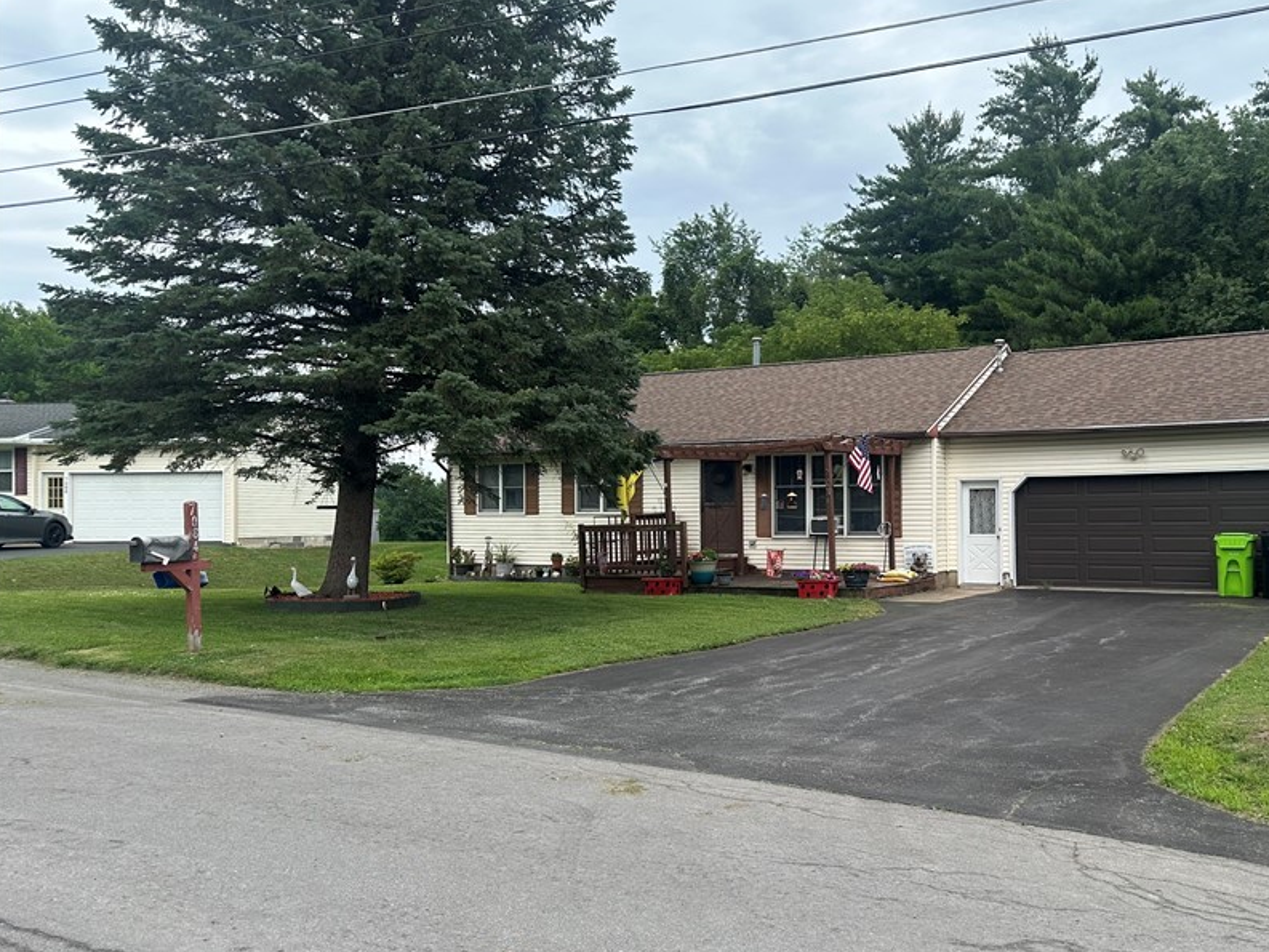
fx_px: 1137
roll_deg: -0.1
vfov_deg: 45.4
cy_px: 522
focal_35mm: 31
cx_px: 813
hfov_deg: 57.4
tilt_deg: +0.9
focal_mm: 6.86
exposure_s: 1/1072
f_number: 1.78
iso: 80
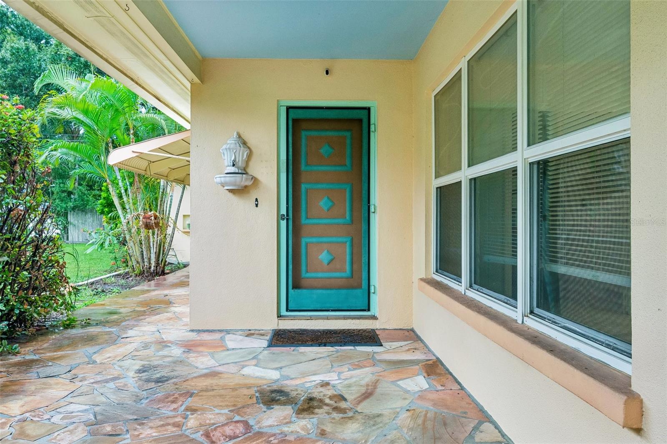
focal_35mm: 27
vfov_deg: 47.9
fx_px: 500
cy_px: 222
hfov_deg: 67.4
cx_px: 334
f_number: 8
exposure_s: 1/15
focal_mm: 18
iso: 800
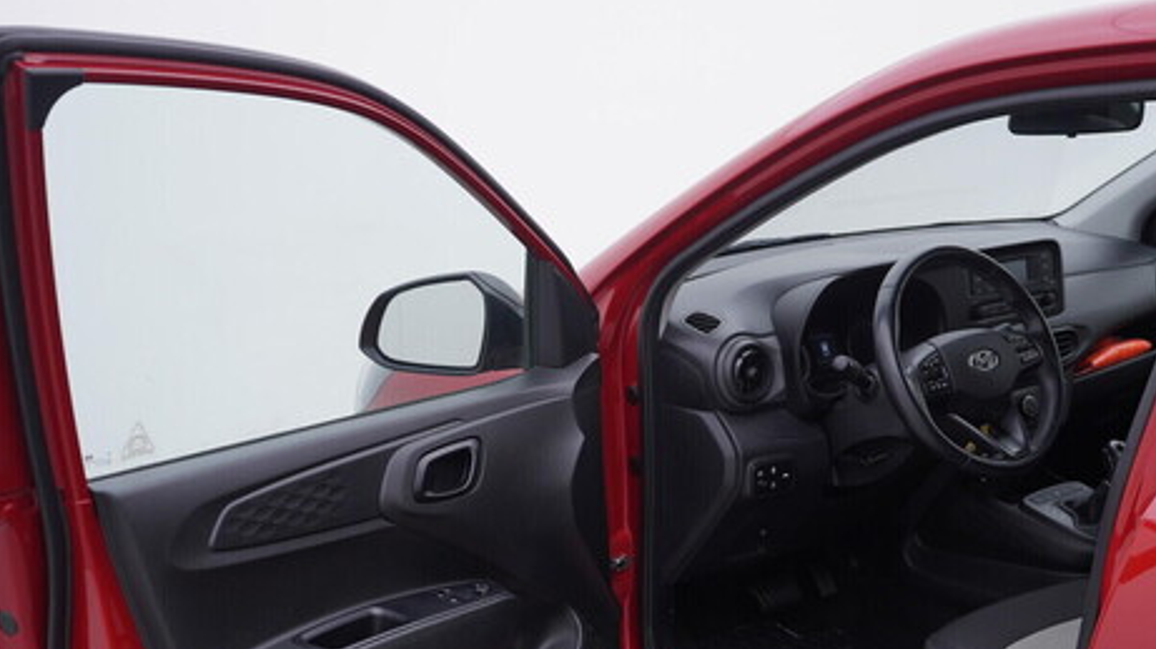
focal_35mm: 45
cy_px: 445
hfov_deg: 45.4
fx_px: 1379
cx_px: 644
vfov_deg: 26.3
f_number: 3.5
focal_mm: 24
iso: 125
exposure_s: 1/60
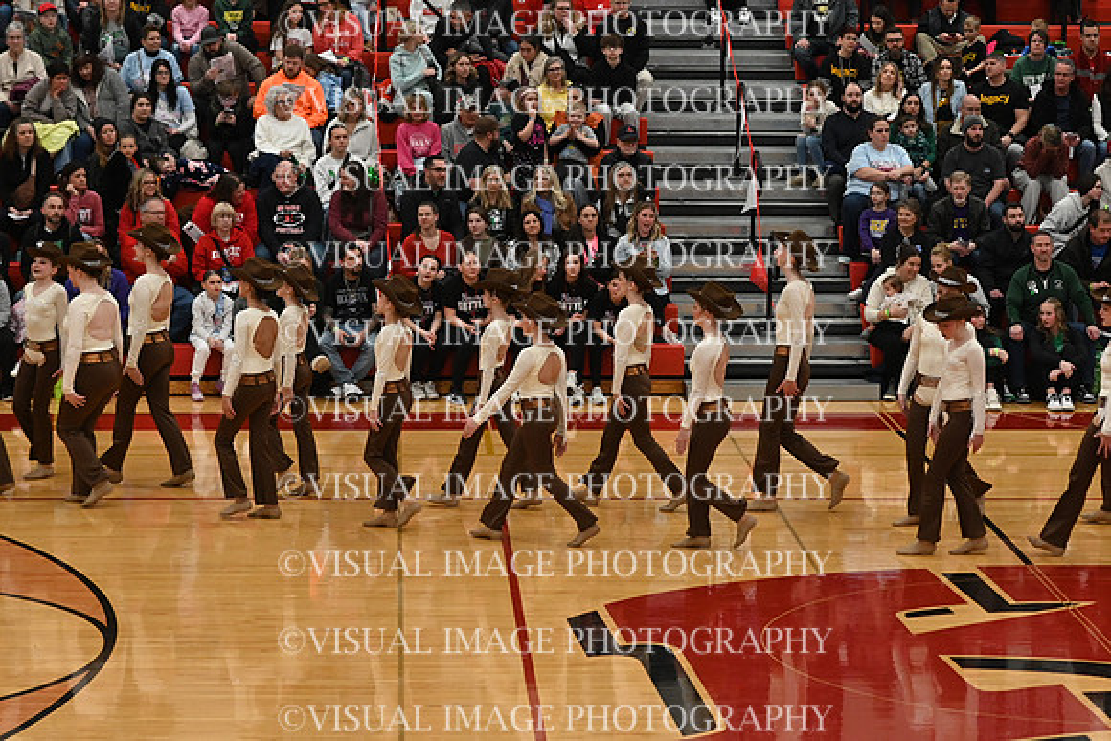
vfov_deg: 13.0
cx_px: 556
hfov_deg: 19.5
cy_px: 370
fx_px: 3241
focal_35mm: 105
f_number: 4
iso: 3200
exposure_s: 1/400
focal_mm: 70
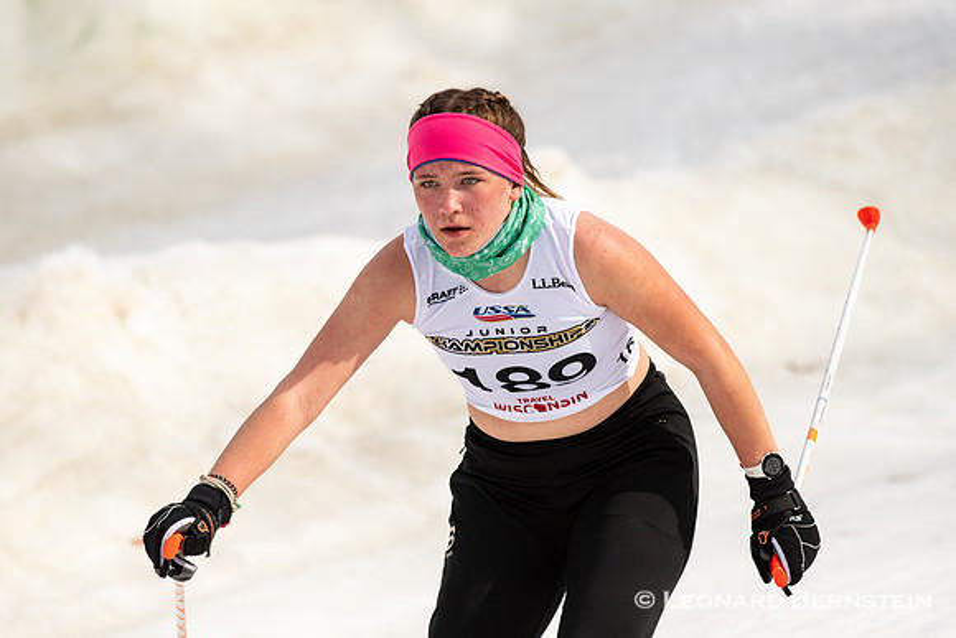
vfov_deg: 3.1
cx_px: 478
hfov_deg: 4.6
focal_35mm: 450
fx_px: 11952
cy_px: 319
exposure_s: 1/2500
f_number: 5.6
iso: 400
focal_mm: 300
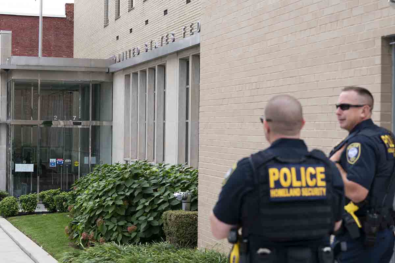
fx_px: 812
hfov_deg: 27.3
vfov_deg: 18.4
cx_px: 198
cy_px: 132
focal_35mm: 74
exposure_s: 1/320
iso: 320
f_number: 5.6
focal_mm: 74
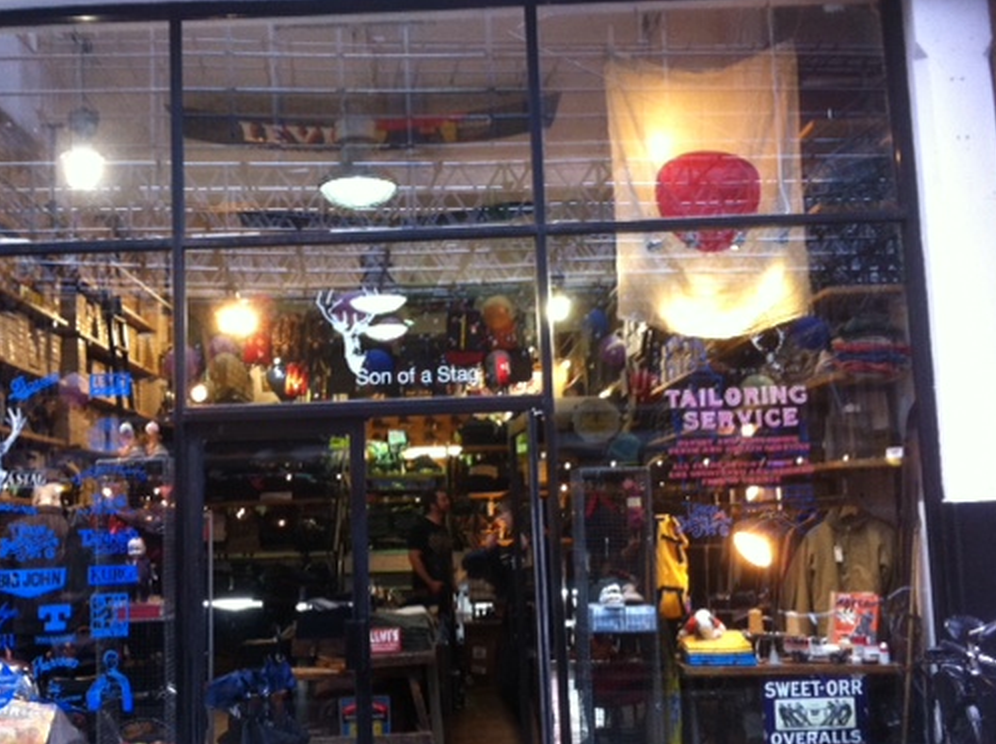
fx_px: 1293
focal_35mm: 45
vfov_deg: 32.1
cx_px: 406
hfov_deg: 42.0
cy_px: 360
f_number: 2.8
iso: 160
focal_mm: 3.85
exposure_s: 1/15
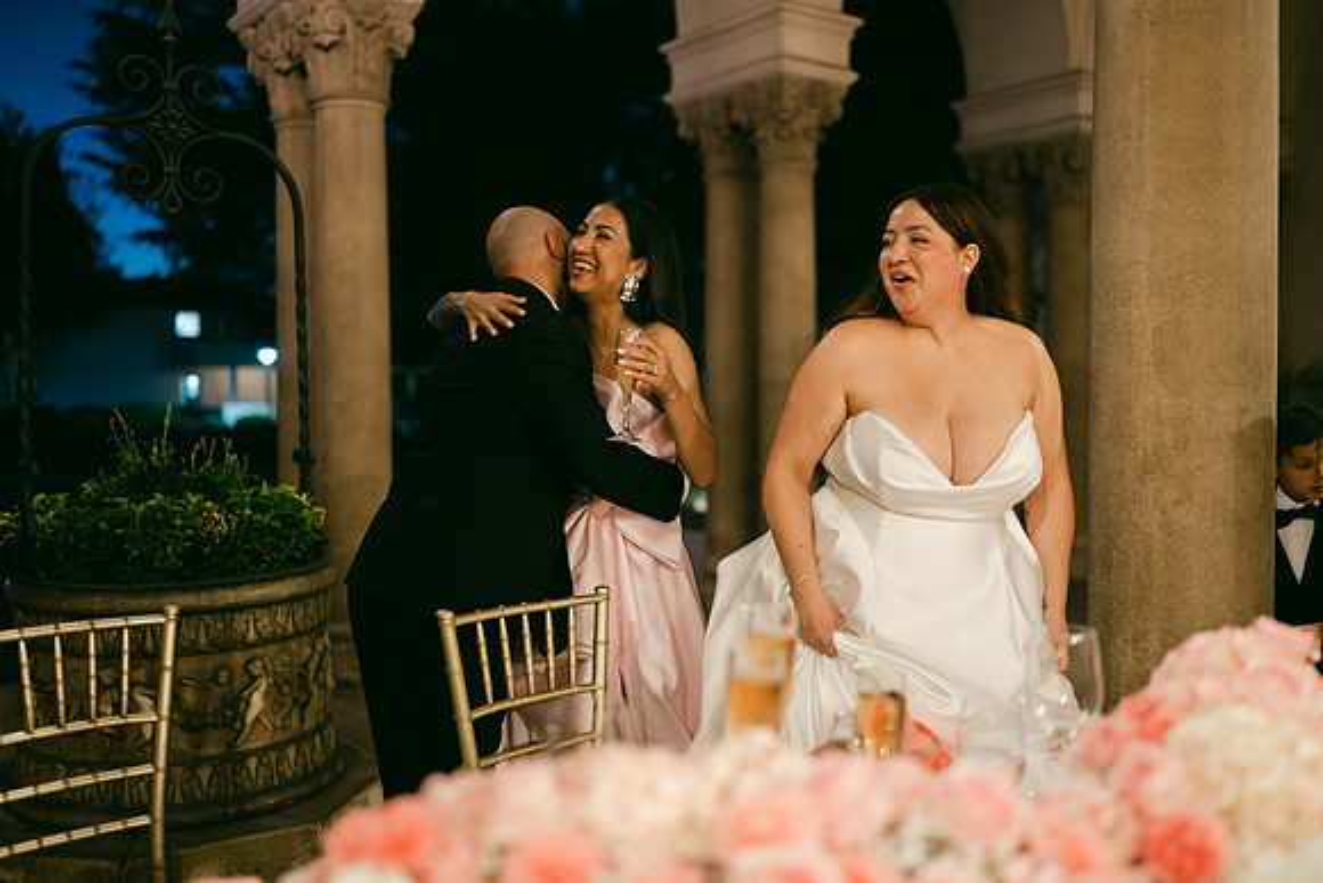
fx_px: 1286
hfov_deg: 54.4
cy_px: 442
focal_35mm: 35
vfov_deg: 37.9
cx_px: 662
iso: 1000
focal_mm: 35
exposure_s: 1/100
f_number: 1.4
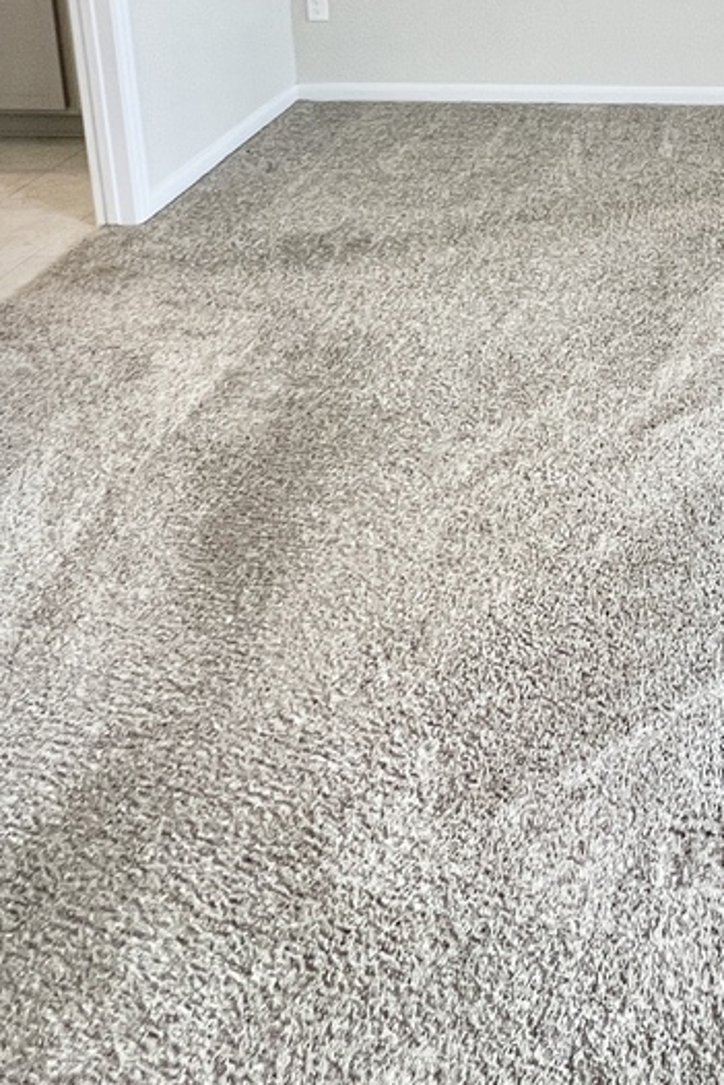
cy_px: 23
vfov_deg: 44.8
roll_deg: -1.7
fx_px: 1115
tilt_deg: -14.3
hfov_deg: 32.0
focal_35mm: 37
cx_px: 784
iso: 200
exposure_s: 1/120
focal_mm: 1.57
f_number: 1.8
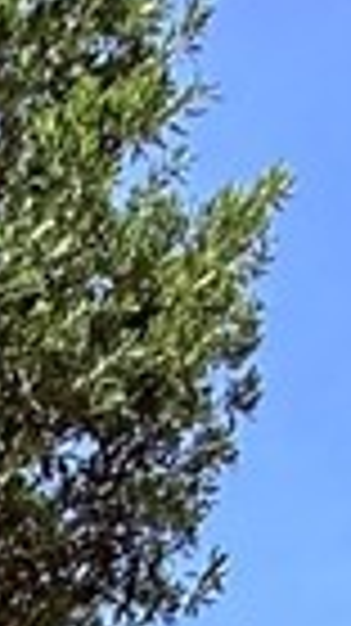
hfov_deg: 8.8
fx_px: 1857
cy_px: 1995
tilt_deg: +6.0
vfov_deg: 10.7
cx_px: -716
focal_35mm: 112
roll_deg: +0.3
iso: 50
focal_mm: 2.22
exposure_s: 1/1167
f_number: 2.2
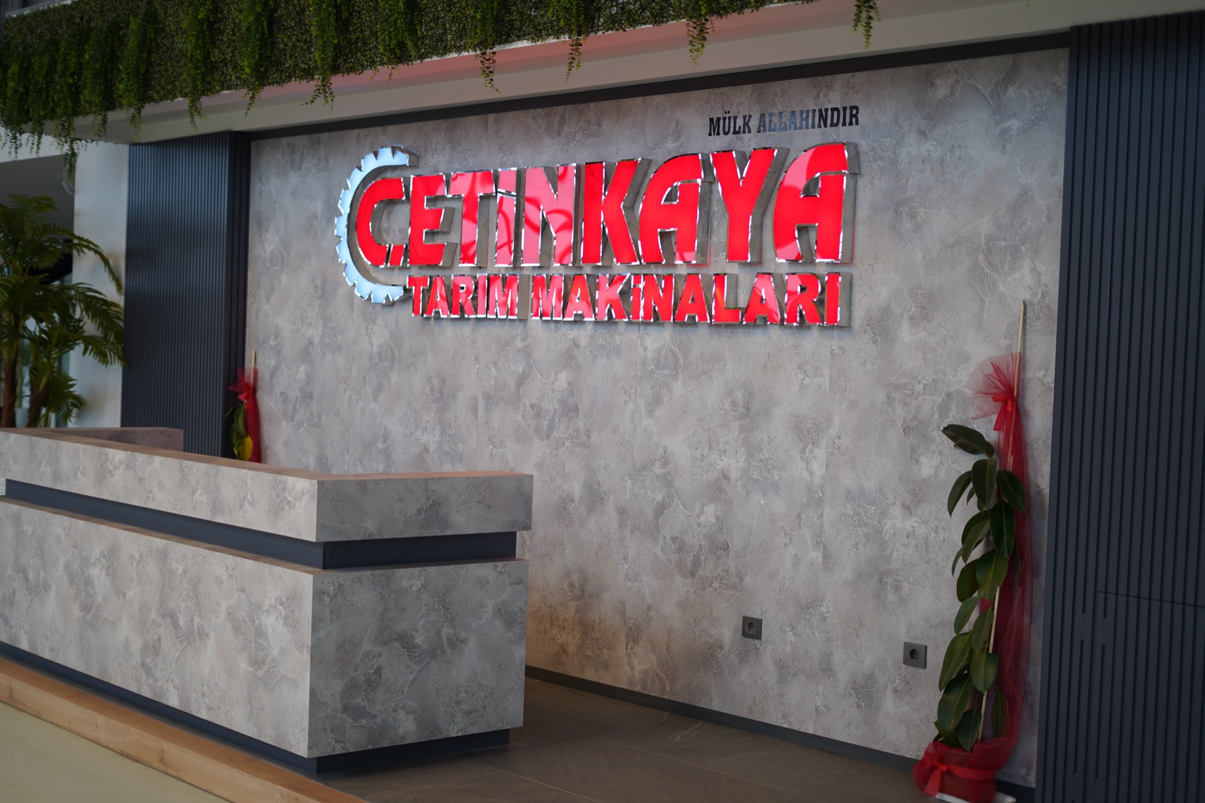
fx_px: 1673
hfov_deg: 39.6
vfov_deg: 27.0
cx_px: 602
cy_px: 402
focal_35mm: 50
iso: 200
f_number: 1.8
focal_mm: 50
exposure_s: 1/100
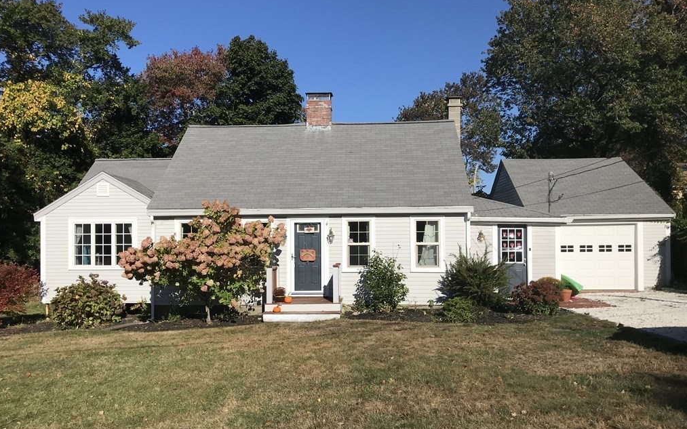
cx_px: 342
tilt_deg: +2.0
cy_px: 236
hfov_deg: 62.9
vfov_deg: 41.8
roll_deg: +1.0
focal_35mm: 30
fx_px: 562
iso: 20
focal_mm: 3.99
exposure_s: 1/3831
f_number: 1.8
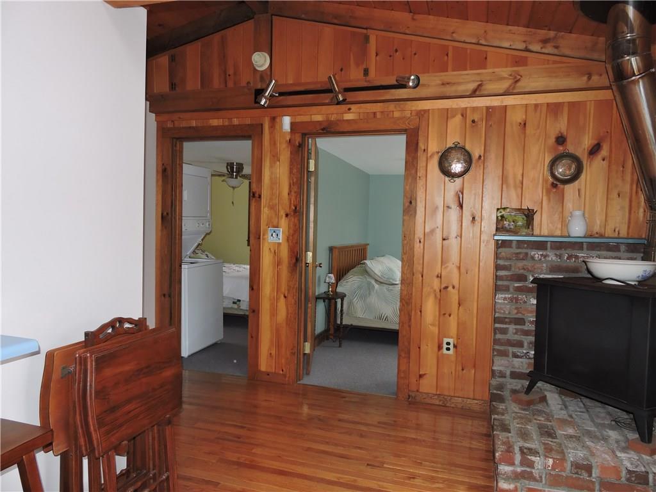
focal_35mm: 24
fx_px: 455
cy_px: 246
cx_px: 328
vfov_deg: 56.8
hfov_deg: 71.6
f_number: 3.3
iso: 200
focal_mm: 4.3
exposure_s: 1/30
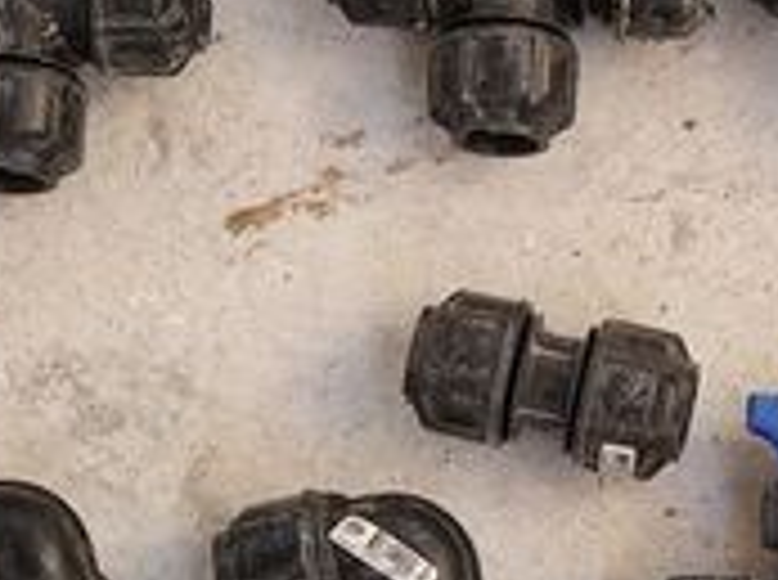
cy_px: 265
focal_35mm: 80
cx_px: 706
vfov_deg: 18.4
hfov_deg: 23.8
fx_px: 1794
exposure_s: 1/268
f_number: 1.8
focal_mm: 5.4
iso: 50
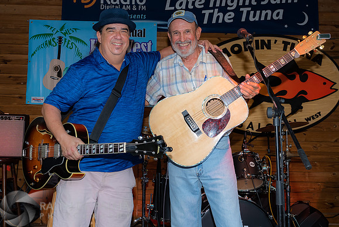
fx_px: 401
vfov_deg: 31.6
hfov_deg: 45.6
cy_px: 86
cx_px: 134
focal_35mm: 42
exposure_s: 1/160
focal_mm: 24
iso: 800
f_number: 5.6
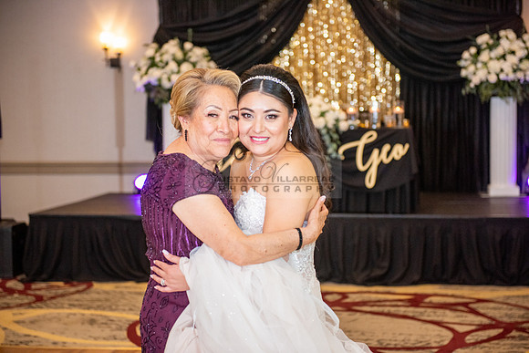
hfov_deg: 28.8
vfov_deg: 19.5
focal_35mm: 70
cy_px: 176
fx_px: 1029
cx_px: 264
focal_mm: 70
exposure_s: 1/160
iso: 1600
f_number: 2.8
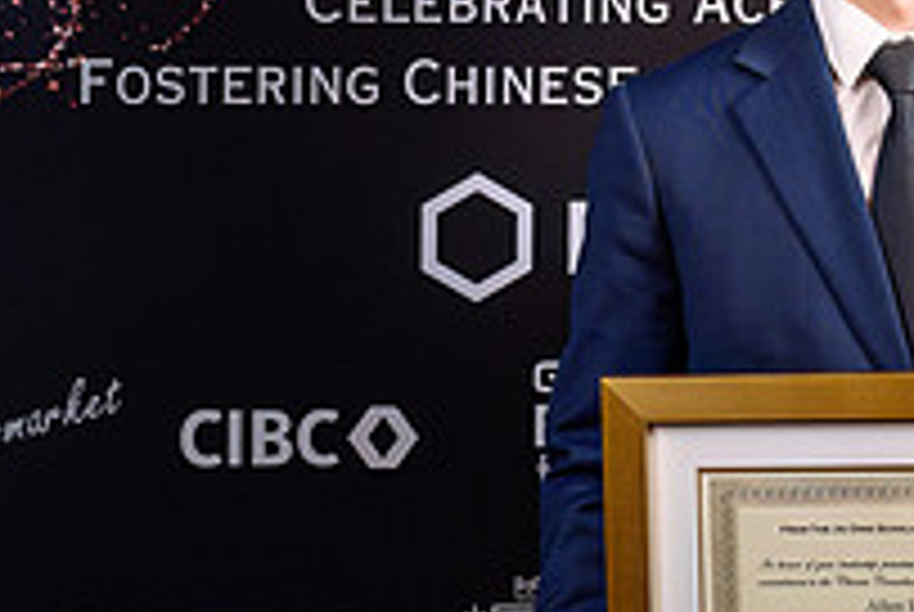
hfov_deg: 18.7
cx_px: 711
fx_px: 2746
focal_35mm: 108
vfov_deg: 12.7
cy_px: 227
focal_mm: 37
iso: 500
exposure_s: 1/200
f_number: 5
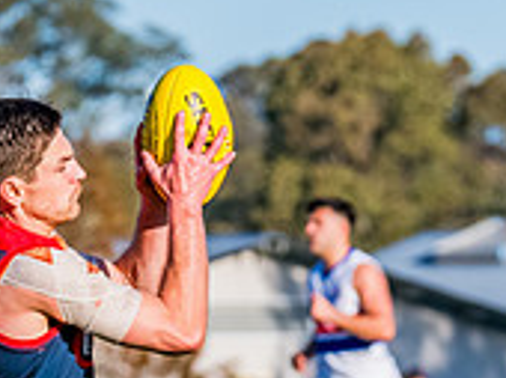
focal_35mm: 1039
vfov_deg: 1.4
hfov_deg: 1.9
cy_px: 507
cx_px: -8
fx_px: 15166
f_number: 10
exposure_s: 1/1600
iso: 800
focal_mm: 270
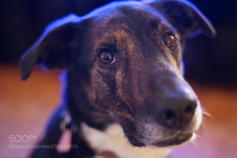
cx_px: 118
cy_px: 79
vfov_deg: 27.0
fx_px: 329
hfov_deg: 39.6
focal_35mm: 50
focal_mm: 50
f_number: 2
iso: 6400
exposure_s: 1/25
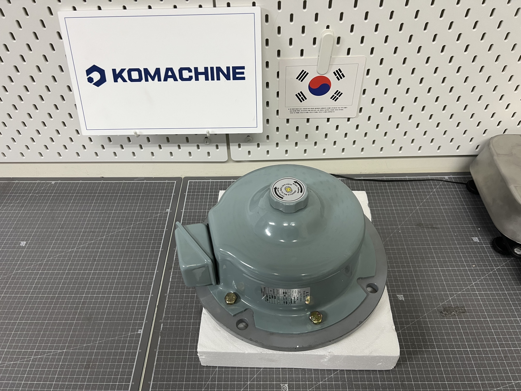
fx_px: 391
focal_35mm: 26
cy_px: 196
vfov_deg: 53.1
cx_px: 260
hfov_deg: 67.3
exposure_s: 1/60
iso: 80
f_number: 1.5
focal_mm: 5.7
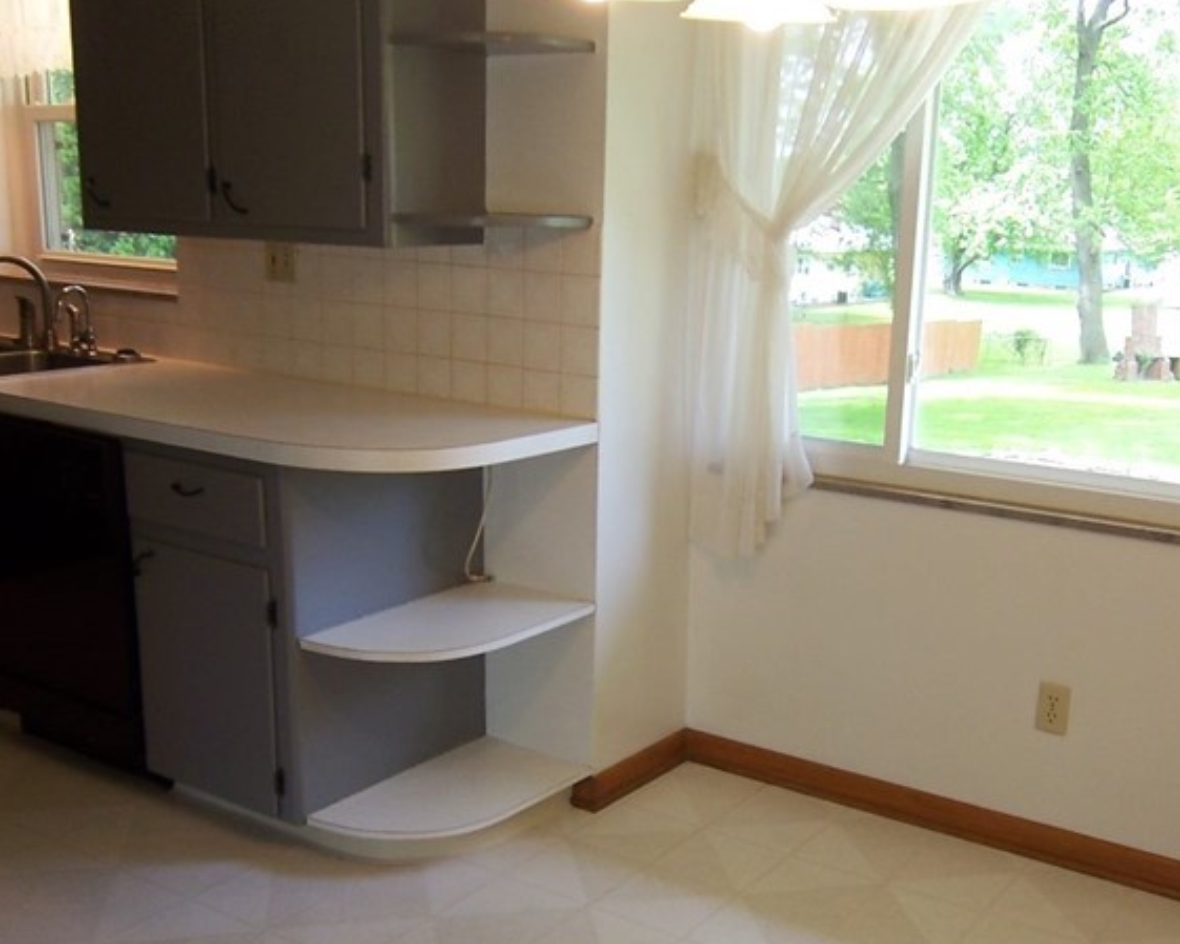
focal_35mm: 41
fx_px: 1432
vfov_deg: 36.3
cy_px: 593
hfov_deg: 44.7
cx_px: 654
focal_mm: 3.8
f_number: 2.8
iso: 64
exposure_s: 1/30
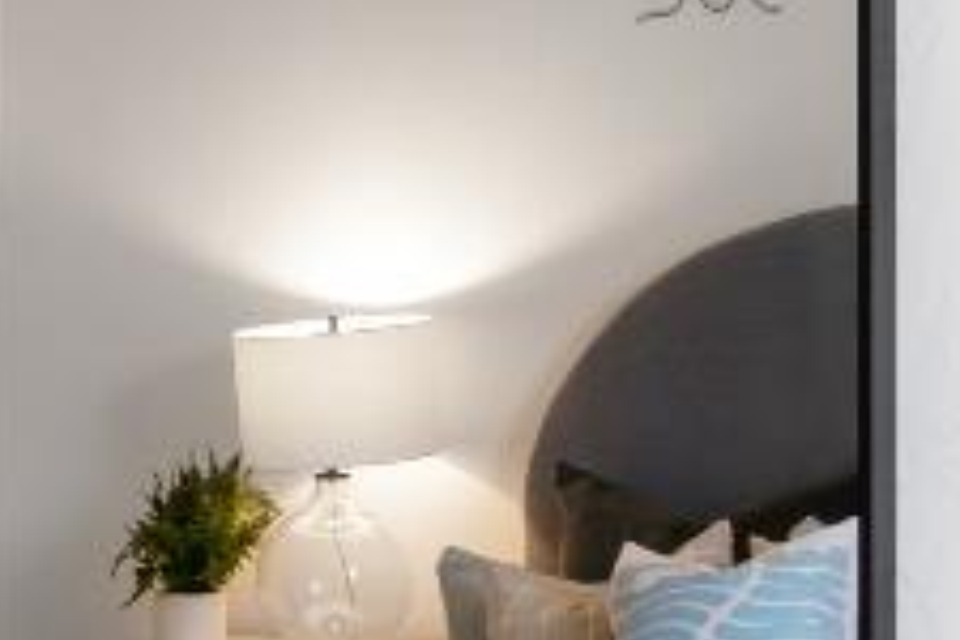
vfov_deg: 13.7
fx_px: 2666
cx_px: -499
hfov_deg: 18.1
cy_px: 354
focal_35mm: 100
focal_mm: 10
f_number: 9
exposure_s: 1/2.5
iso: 250
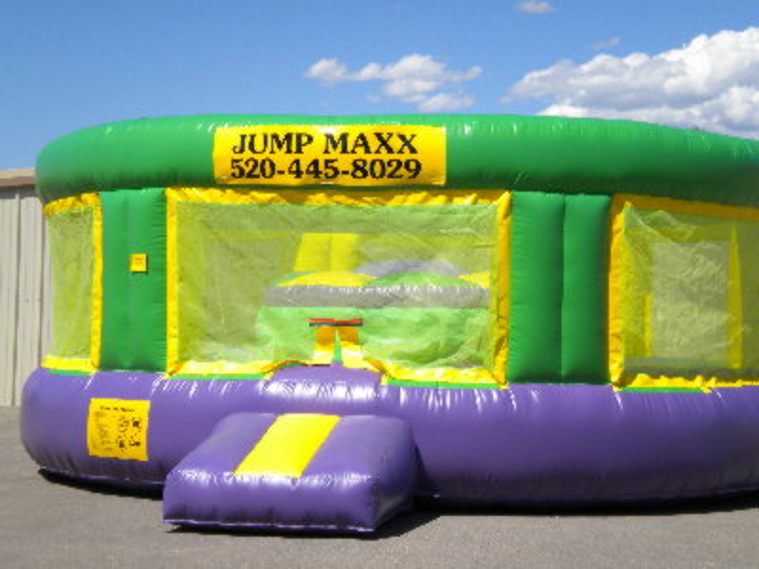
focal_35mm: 68
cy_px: 284
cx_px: 380
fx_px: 1491
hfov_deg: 28.6
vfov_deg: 21.6
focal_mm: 12.3
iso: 80
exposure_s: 1/478
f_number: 6.5
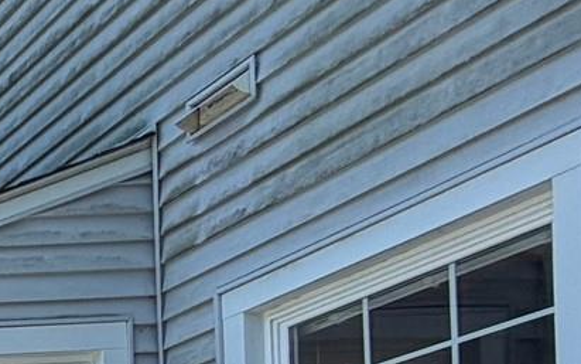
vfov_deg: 14.9
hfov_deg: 17.3
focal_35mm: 74
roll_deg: +2.1
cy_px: 691
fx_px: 1172
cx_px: -656
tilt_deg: +0.2
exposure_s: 1/770
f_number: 2.2
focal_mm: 2.22
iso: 32
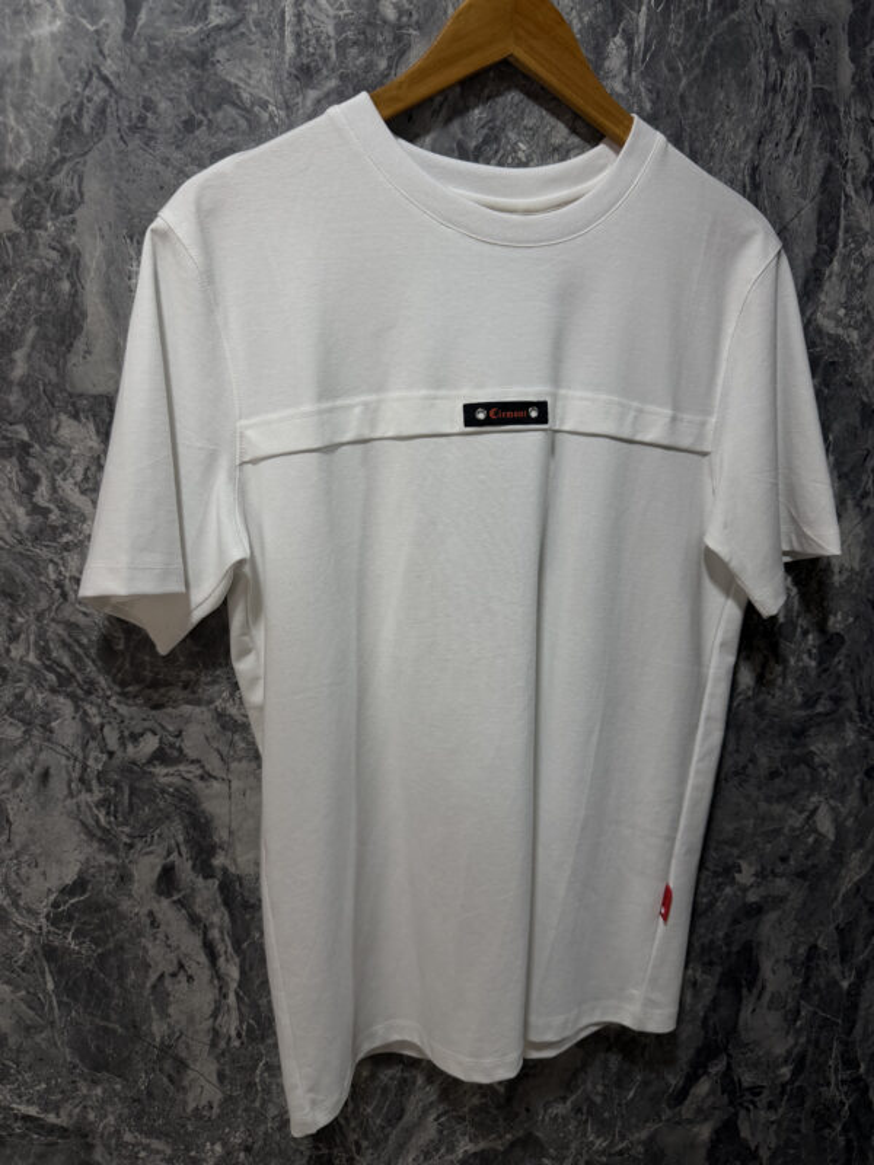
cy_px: 582
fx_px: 808
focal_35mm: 24
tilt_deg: -15.5
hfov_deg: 56.8
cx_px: 437
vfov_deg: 71.6
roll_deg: -1.3
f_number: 1.78
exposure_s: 1/120
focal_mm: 6.76
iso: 160
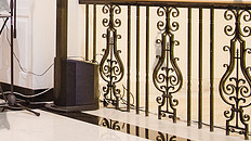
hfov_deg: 18.9
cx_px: -77
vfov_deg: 11.3
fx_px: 698
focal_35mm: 105
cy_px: -15
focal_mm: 32
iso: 4000
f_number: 3.5
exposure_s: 1/200
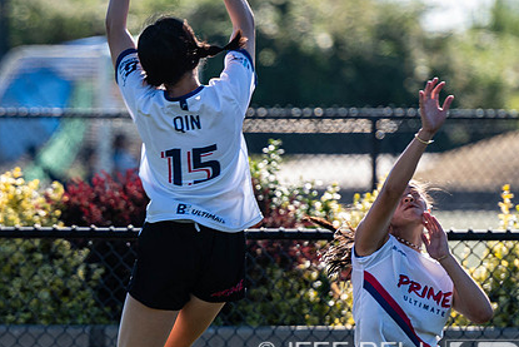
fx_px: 10080
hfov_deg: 2.9
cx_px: 73
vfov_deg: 2.0
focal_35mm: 699
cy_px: 197
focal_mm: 200
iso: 200
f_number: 3.2
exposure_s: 1/1000
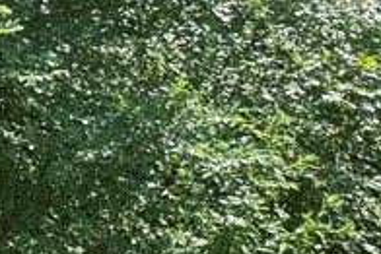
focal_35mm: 76
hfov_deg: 14.8
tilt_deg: -2.3
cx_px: -550
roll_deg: +0.5
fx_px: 805
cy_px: 60
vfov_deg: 17.9
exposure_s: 1/157
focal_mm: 2.22
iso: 40
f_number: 2.2
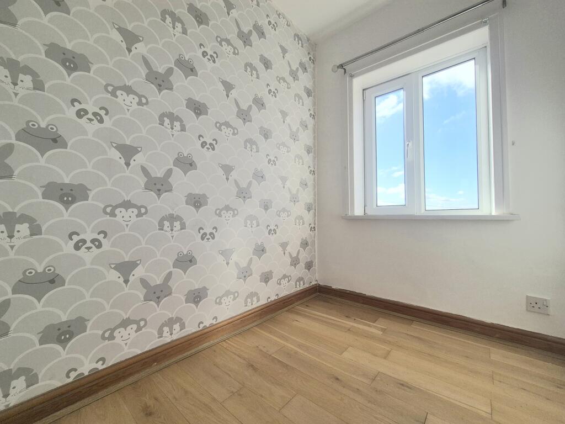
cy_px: 212
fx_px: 212
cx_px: 282
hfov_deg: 106.2
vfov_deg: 89.9
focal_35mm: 13
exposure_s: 1/909
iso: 50
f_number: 2.2
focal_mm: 2.2
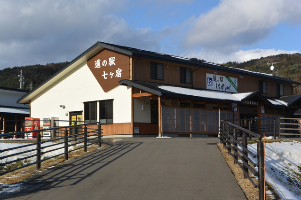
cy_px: 100
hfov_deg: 32.9
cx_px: 150
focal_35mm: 61
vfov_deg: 22.2
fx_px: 510
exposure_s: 1/1000
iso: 160
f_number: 5.6
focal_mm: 22.7
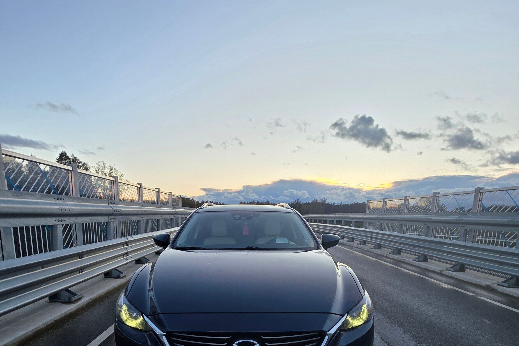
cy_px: 262
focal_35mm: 19
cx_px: 251
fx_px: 274
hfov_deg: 86.9
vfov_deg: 60.7
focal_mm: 2.2
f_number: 1.9
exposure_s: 1/273
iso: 32
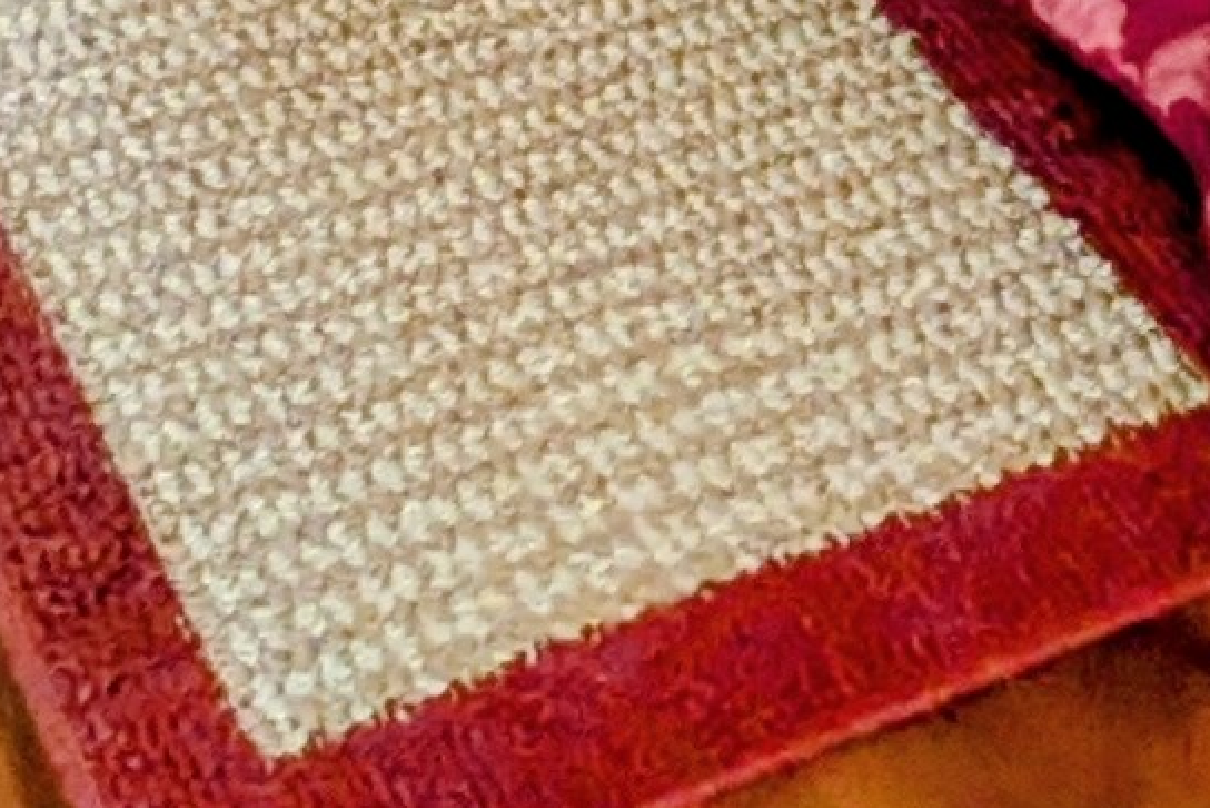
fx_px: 3597
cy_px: -1451
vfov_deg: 10.2
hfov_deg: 19.1
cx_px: 621
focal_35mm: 107
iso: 115
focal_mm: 1.85
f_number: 2.2
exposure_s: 1/40
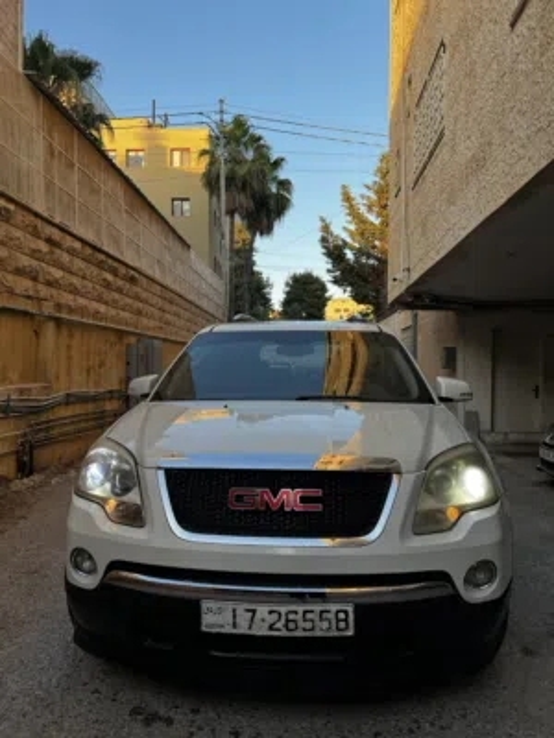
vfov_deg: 67.3
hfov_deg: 53.1
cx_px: 277
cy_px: 369
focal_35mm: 26
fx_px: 555
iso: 50
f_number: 1.5
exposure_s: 1/471
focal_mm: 5.7
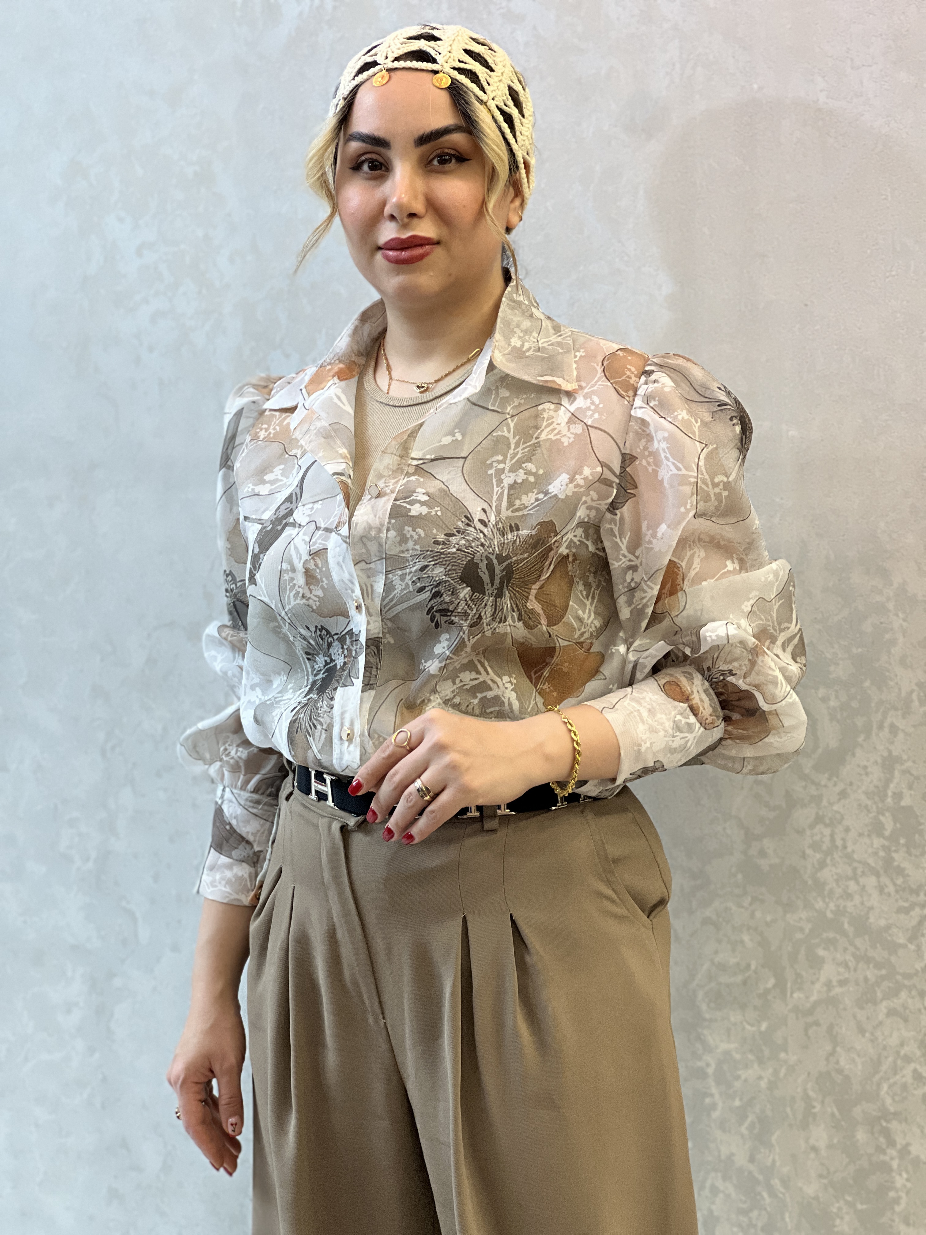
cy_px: 618
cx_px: 463
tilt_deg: -7.1
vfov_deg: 25.3
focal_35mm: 77
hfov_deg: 19.1
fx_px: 2746
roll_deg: +1.7
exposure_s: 1/100
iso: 250
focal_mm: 9
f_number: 2.8
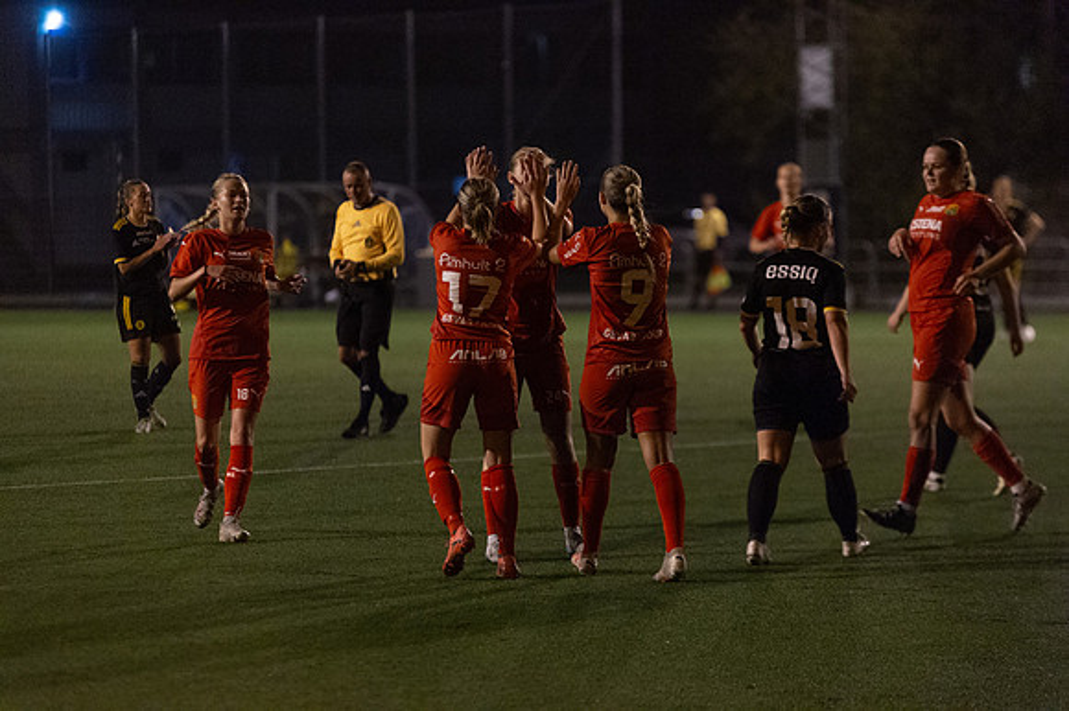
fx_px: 5490
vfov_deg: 7.4
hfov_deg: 11.1
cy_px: 356
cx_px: 534
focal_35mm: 185
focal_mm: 185
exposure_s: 1/640
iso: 8000
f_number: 2.8
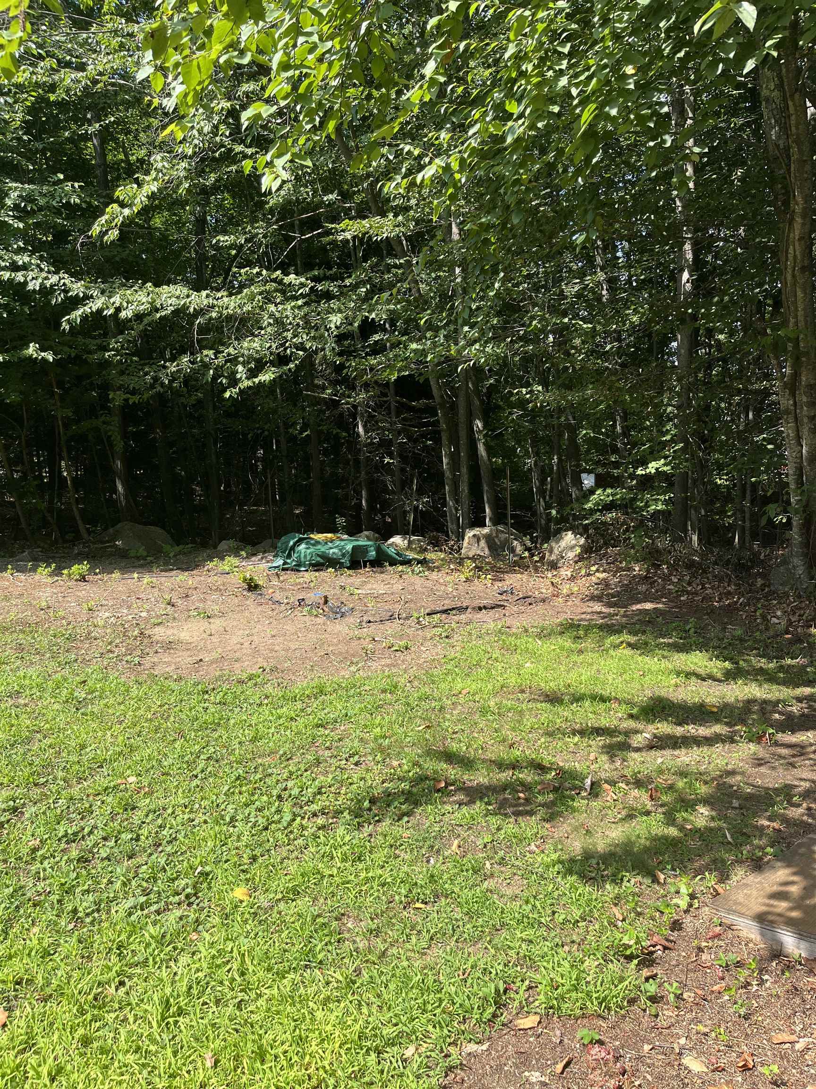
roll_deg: +1.2
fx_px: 817
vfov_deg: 67.3
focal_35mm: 26
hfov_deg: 53.1
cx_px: 408
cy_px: 544
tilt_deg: -9.5
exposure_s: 1/1140
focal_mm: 5.1
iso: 50
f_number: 1.6
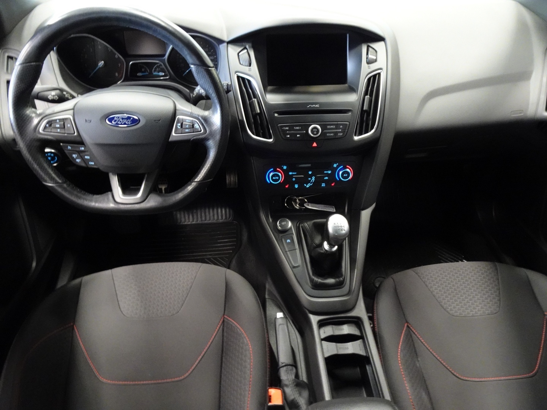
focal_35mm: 24
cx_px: 274
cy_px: 205
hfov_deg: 71.6
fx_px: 379
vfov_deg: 56.8
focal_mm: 4.25
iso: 800
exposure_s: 1/5
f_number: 3.5
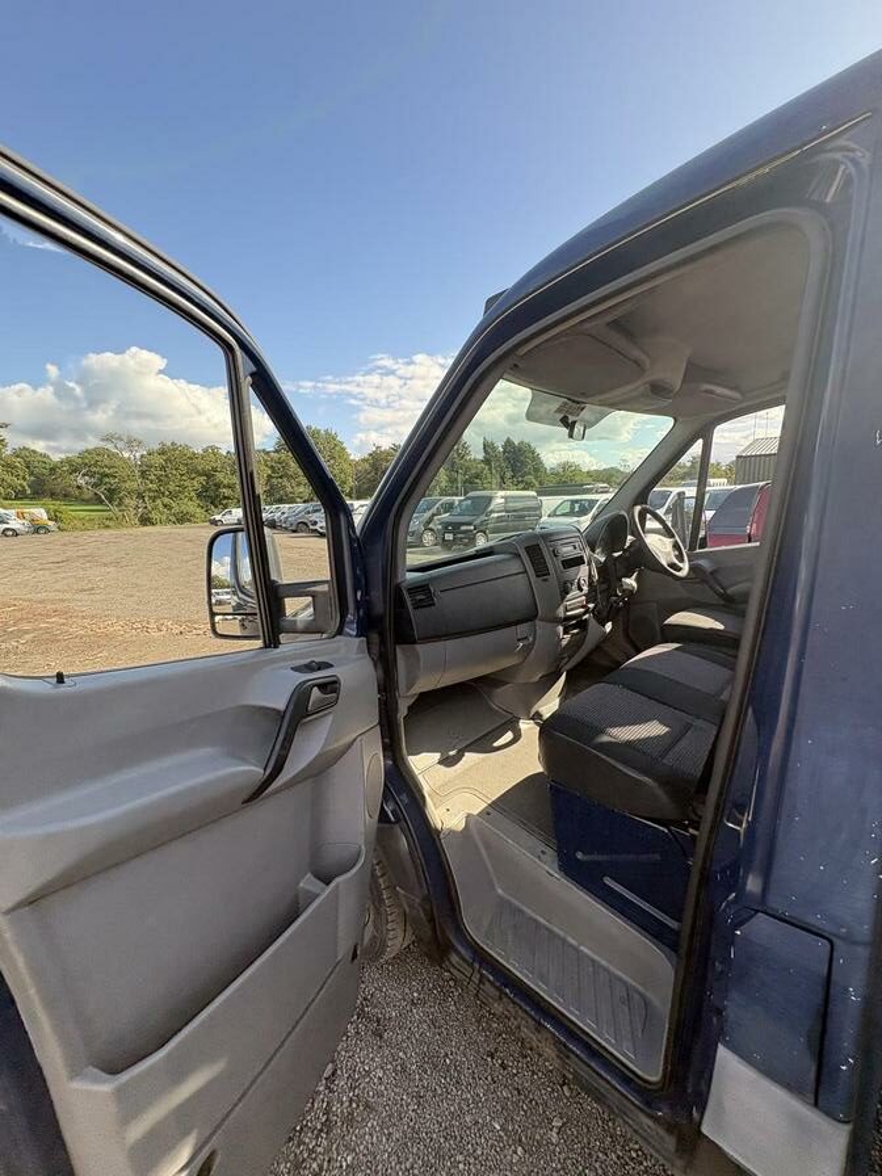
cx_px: 441
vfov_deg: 102.1
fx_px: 476
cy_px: 588
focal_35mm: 14
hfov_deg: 85.7
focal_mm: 2.22
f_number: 2.2
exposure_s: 1/306
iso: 50
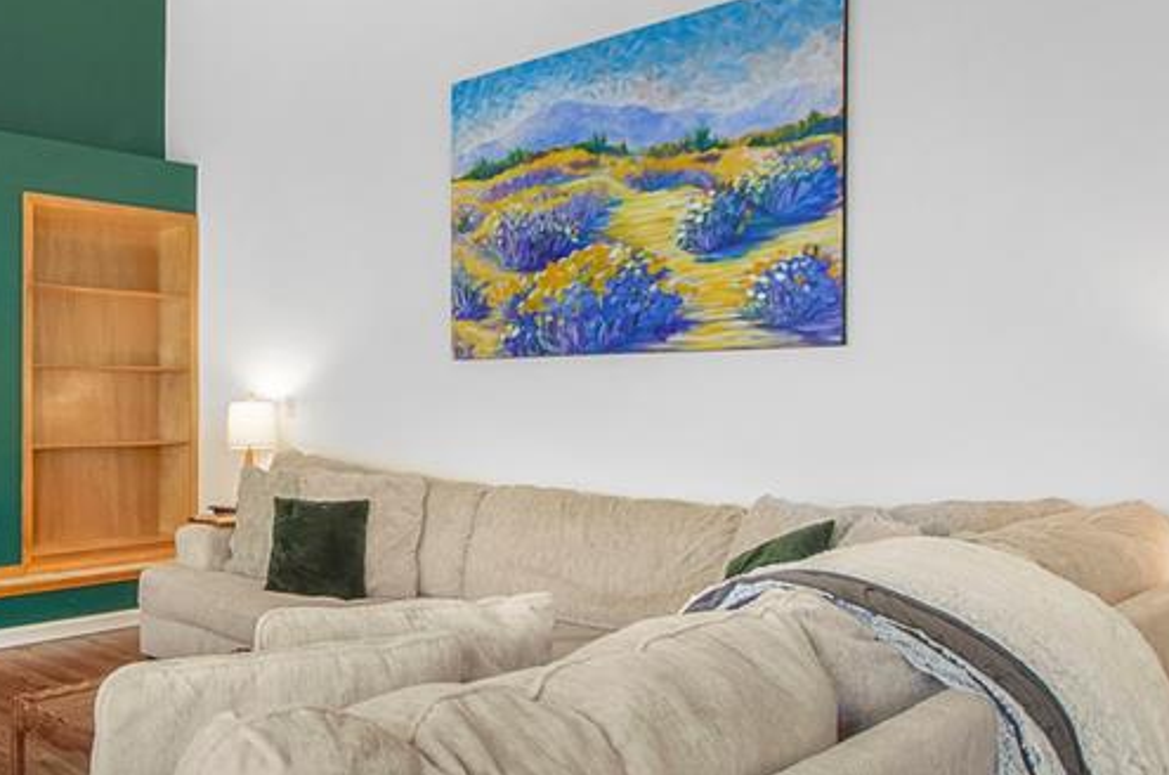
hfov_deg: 54.0
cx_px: 155
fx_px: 1005
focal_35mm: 31
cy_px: 408
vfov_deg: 42.1
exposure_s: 1.5
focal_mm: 10
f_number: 22
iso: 500
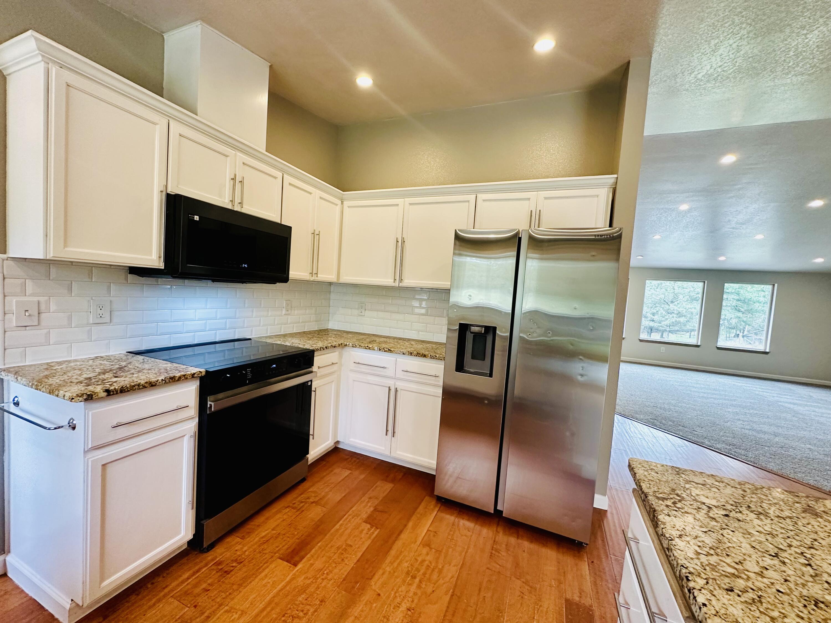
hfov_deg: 102.1
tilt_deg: -3.4
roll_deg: -4.2
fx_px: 336
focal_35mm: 14
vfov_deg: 85.7
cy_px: 312
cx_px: 416
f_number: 2.2
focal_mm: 2.22
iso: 250
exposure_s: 1/120
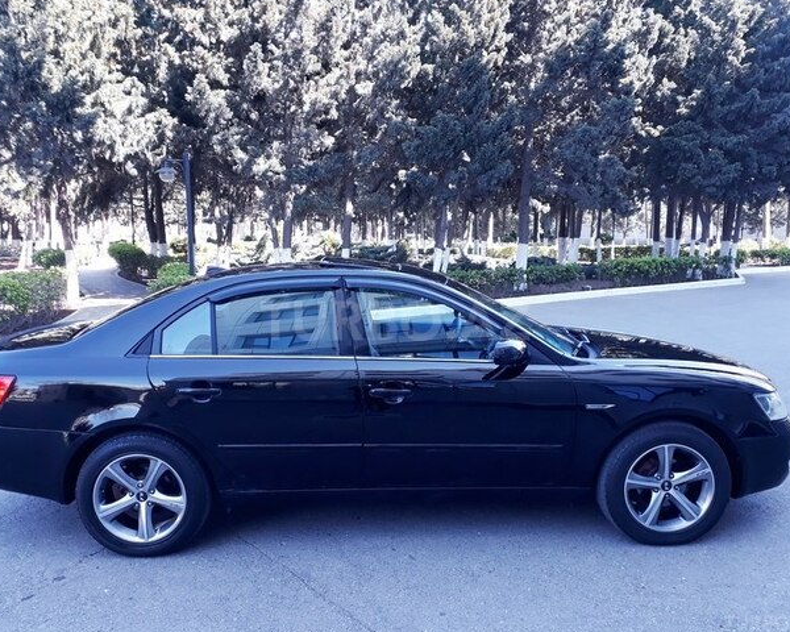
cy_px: 321
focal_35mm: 29
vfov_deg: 50.0
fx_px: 678
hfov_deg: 60.4
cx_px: 395
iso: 50
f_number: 1.9
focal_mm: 3.6
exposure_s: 1/100
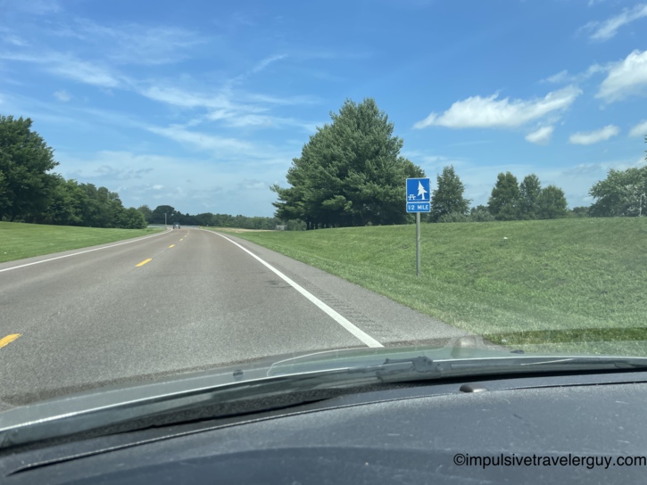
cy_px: 242
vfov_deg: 53.1
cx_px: 324
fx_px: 486
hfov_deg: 67.3
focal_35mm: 26
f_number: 1.6
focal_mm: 4.2
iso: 32
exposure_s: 1/2564
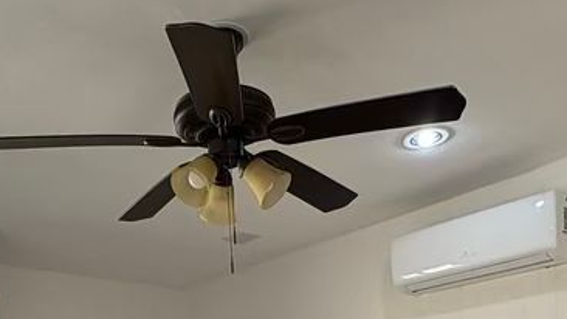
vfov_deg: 20.2
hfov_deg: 41.1
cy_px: 492
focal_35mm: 50
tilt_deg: -1.1
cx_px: 222
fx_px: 752
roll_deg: +3.4
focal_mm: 2.22
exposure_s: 1/115
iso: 64
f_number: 2.2
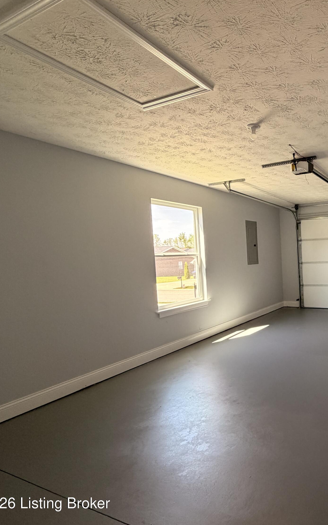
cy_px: 262
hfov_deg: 49.4
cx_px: 324
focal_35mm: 20
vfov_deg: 85.1
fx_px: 286
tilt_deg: -1.8
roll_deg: +2.8
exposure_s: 1/121
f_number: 2.2
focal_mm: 2.22
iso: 200
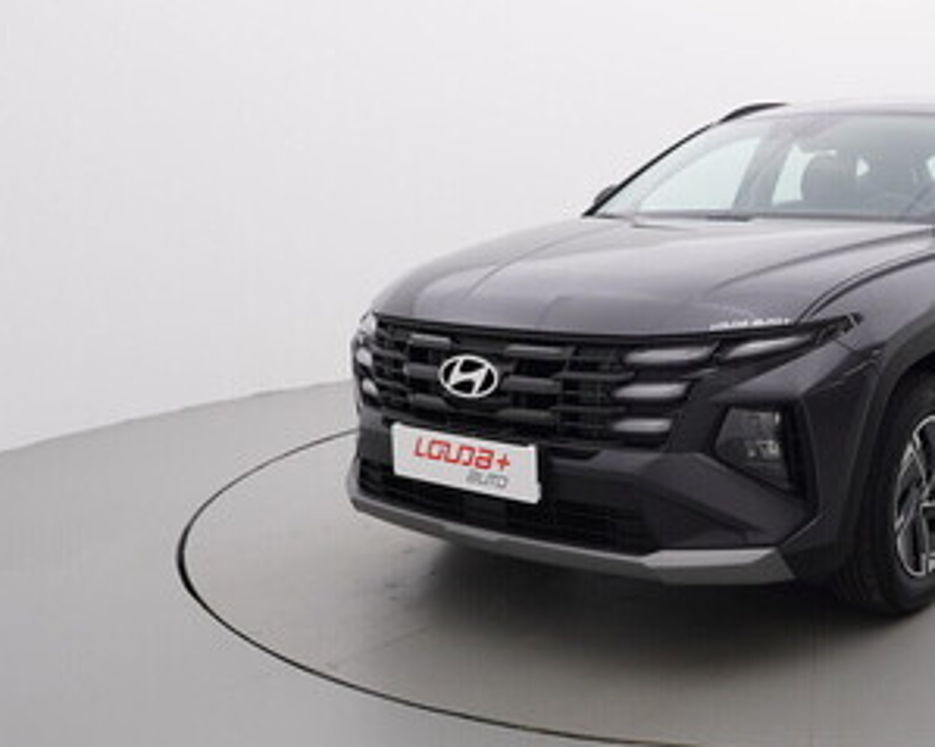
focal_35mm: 39
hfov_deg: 43.9
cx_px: 793
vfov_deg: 38.3
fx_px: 1075
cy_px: 348
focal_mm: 15
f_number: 5.6
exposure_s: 1/80
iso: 200
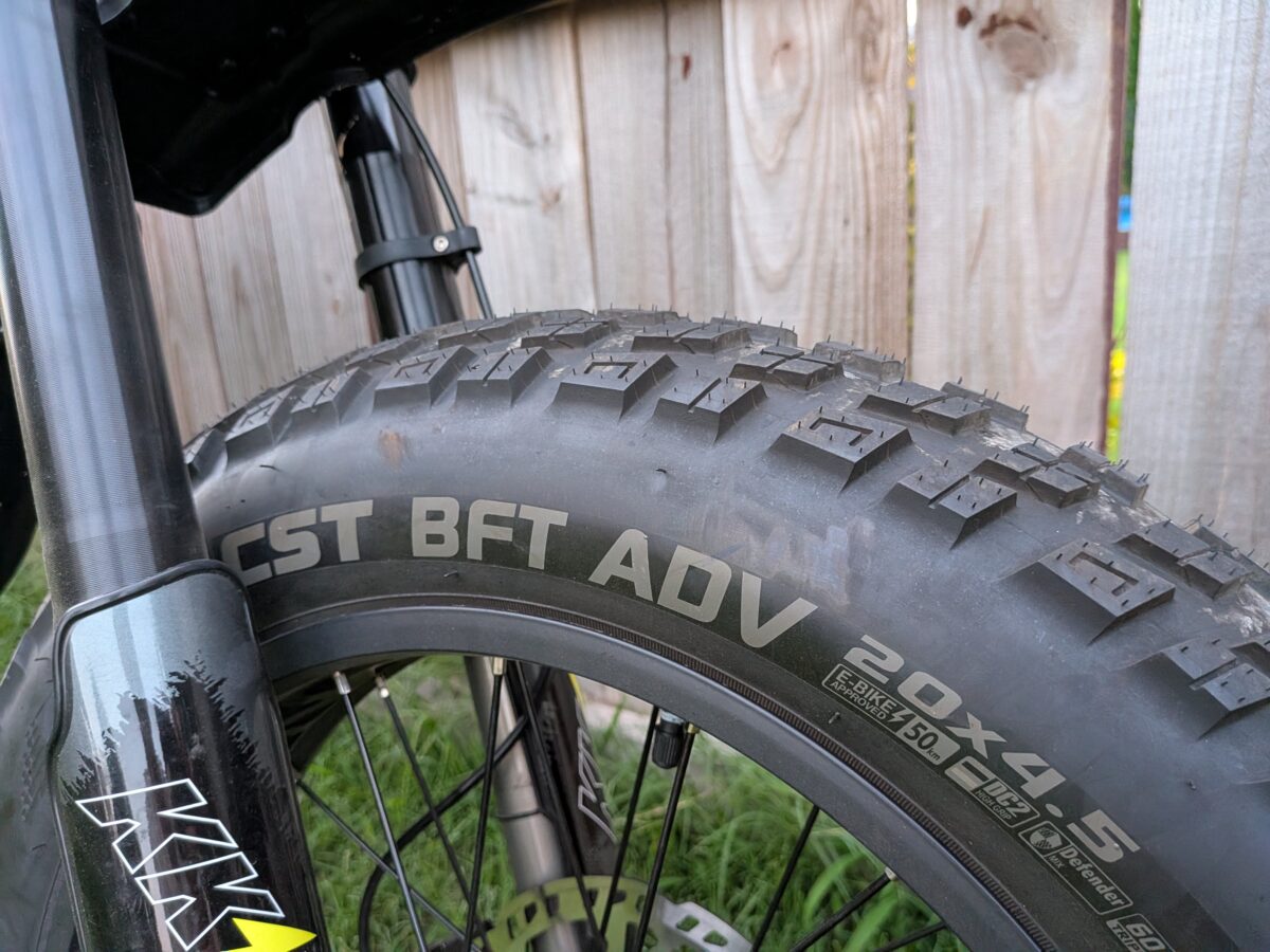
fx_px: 881
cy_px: 476
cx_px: 635
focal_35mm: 24
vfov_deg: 56.8
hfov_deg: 71.6
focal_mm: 4.53
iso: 1560
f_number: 1.7
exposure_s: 1/105
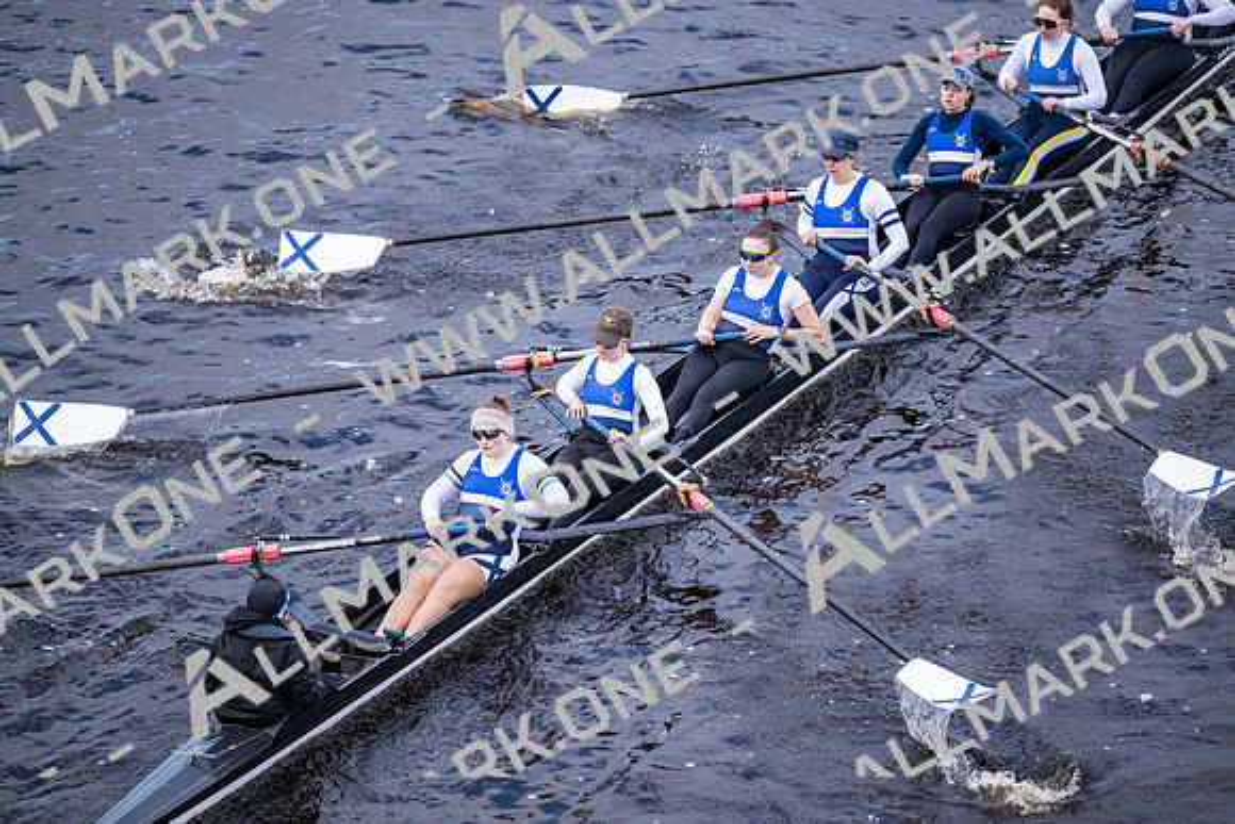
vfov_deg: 6.9
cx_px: 618
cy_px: 412
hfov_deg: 10.3
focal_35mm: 200
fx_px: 6862
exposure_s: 1/2000
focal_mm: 200
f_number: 2.8
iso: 1600
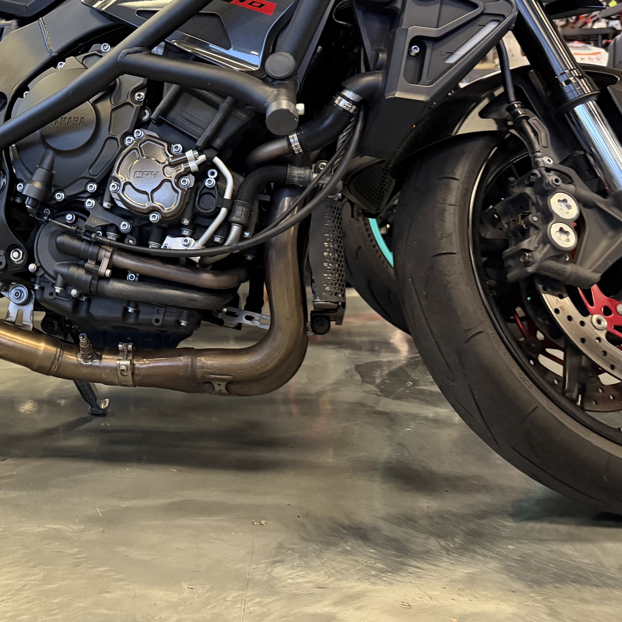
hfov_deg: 36.5
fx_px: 894
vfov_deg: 37.6
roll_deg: +0.0
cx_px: 89
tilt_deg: -0.2
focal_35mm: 44
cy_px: 169
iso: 640
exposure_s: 1/40
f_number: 1.78
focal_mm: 6.76
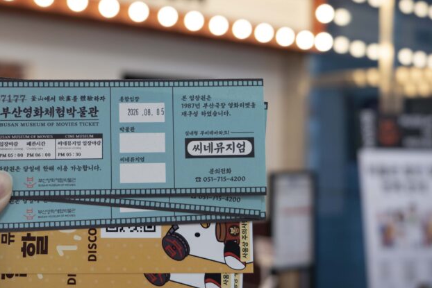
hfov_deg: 35.4
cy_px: 147
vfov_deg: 24.2
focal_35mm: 56
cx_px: 154
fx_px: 672
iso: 320
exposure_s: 1/60
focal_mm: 34
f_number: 4.5
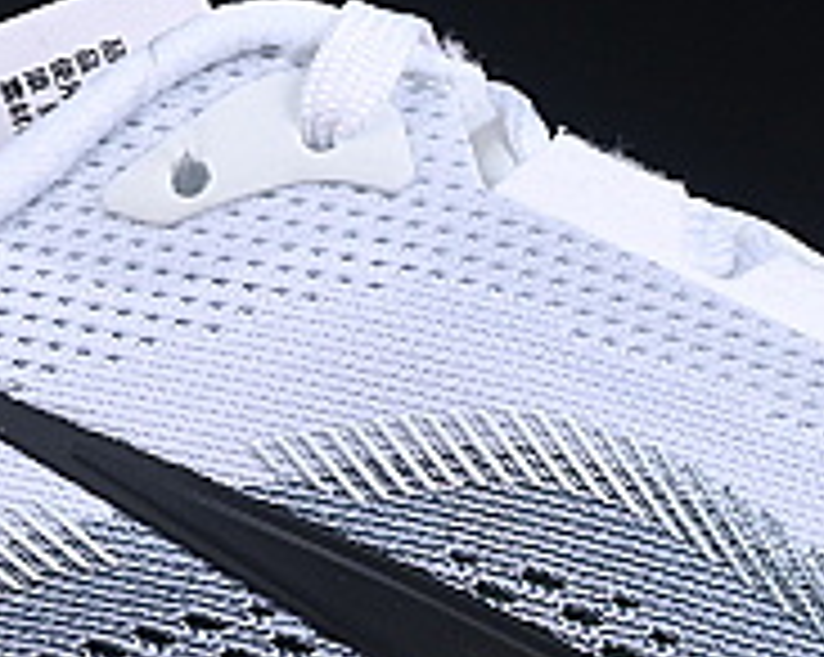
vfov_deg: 3.7
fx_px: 10134
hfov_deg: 4.7
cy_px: 400
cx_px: 603
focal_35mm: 416
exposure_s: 1/80
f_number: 8
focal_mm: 50
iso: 160
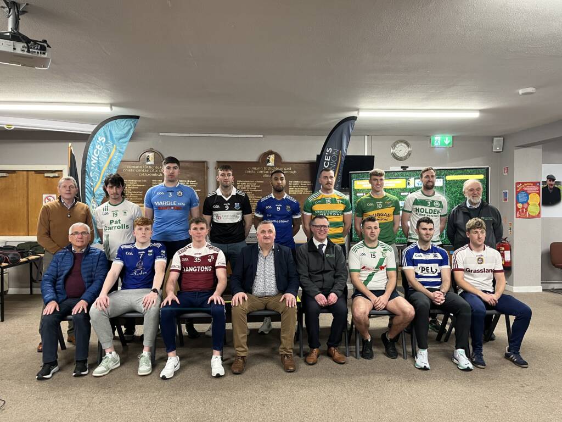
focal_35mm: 26
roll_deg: +0.3
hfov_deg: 67.3
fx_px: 422
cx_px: 281
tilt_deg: -0.7
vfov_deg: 53.1
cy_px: 211
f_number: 1.6
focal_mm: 5.1
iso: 200
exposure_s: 1/50
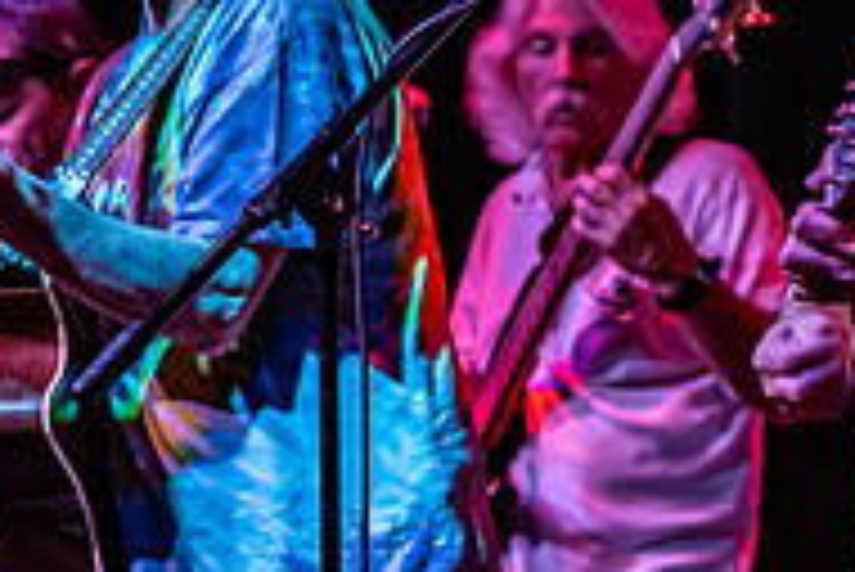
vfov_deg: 4.3
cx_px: 310
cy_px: 259
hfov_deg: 6.4
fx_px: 7629
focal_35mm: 321
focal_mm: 105
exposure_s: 1/160
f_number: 5.6
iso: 2000
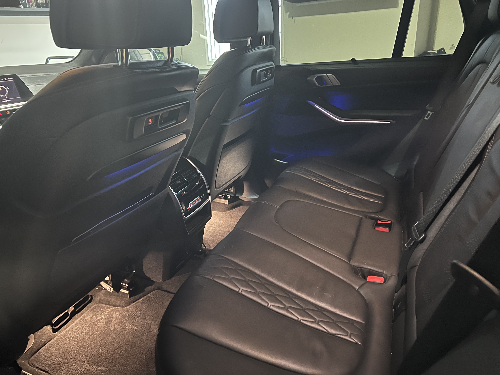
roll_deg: +3.2
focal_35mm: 26
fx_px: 376
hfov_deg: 67.3
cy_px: 188
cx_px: 250
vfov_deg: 53.1
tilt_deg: -21.7
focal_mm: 5.7
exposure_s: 1/22
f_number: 1.5
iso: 1250
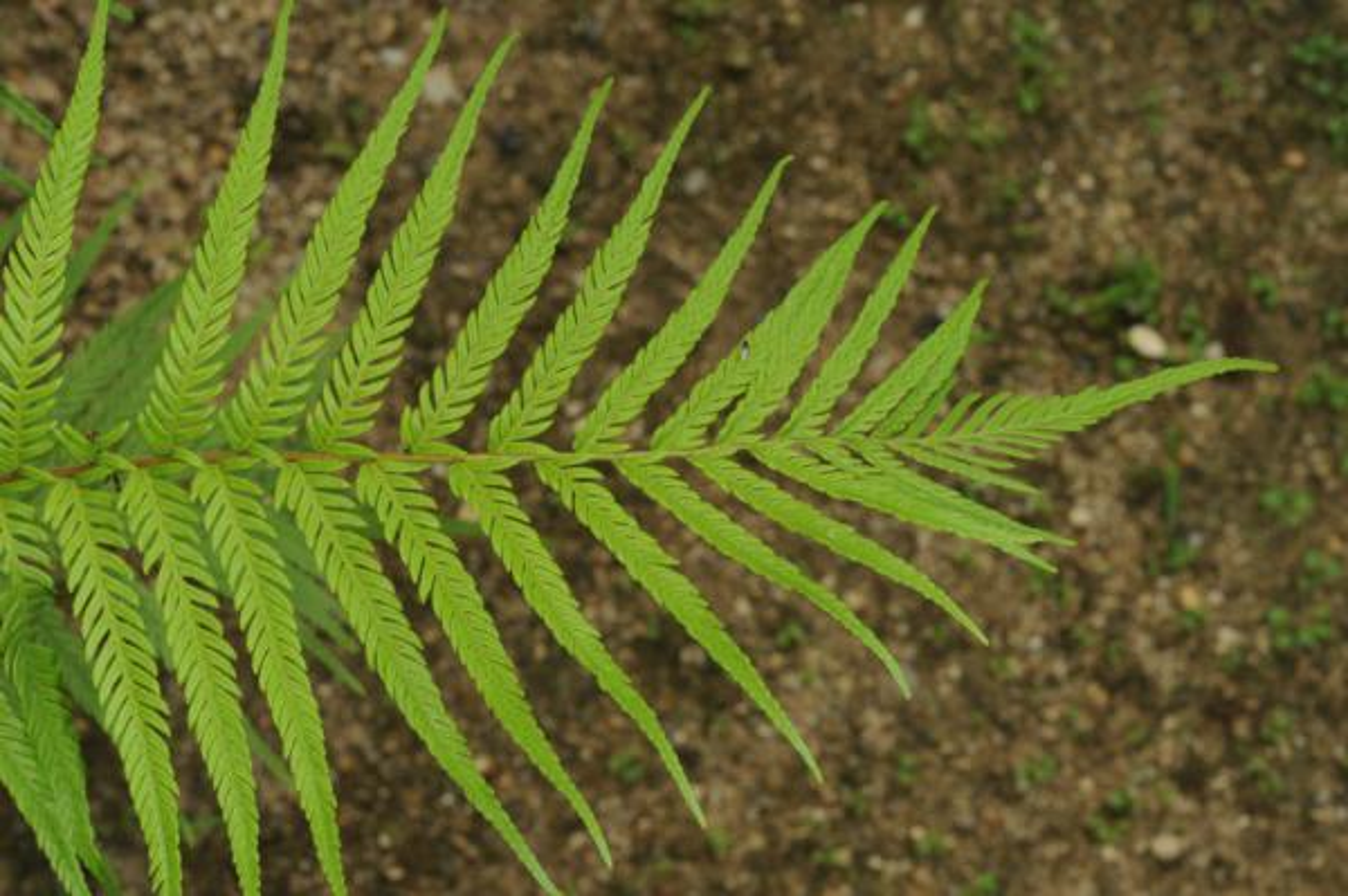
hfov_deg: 22.6
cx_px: 674
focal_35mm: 90
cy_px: 448
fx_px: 3367
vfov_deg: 15.2
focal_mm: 60
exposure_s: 1/60
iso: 200
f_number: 14
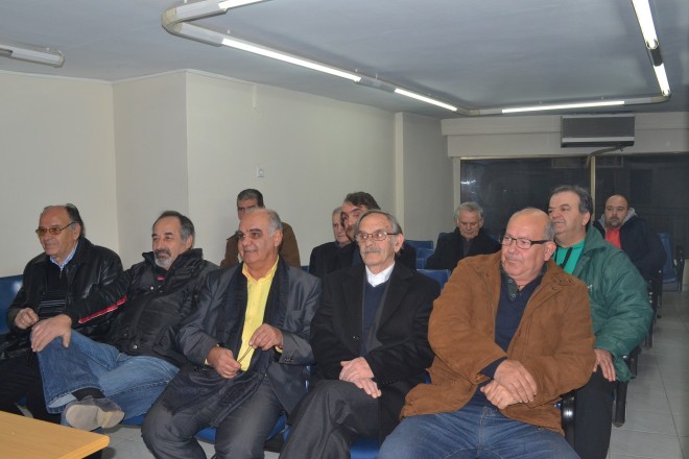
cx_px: 344
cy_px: 230
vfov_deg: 40.0
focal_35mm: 33
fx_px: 632
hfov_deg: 57.2
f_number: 8
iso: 720
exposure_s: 1/60
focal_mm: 22
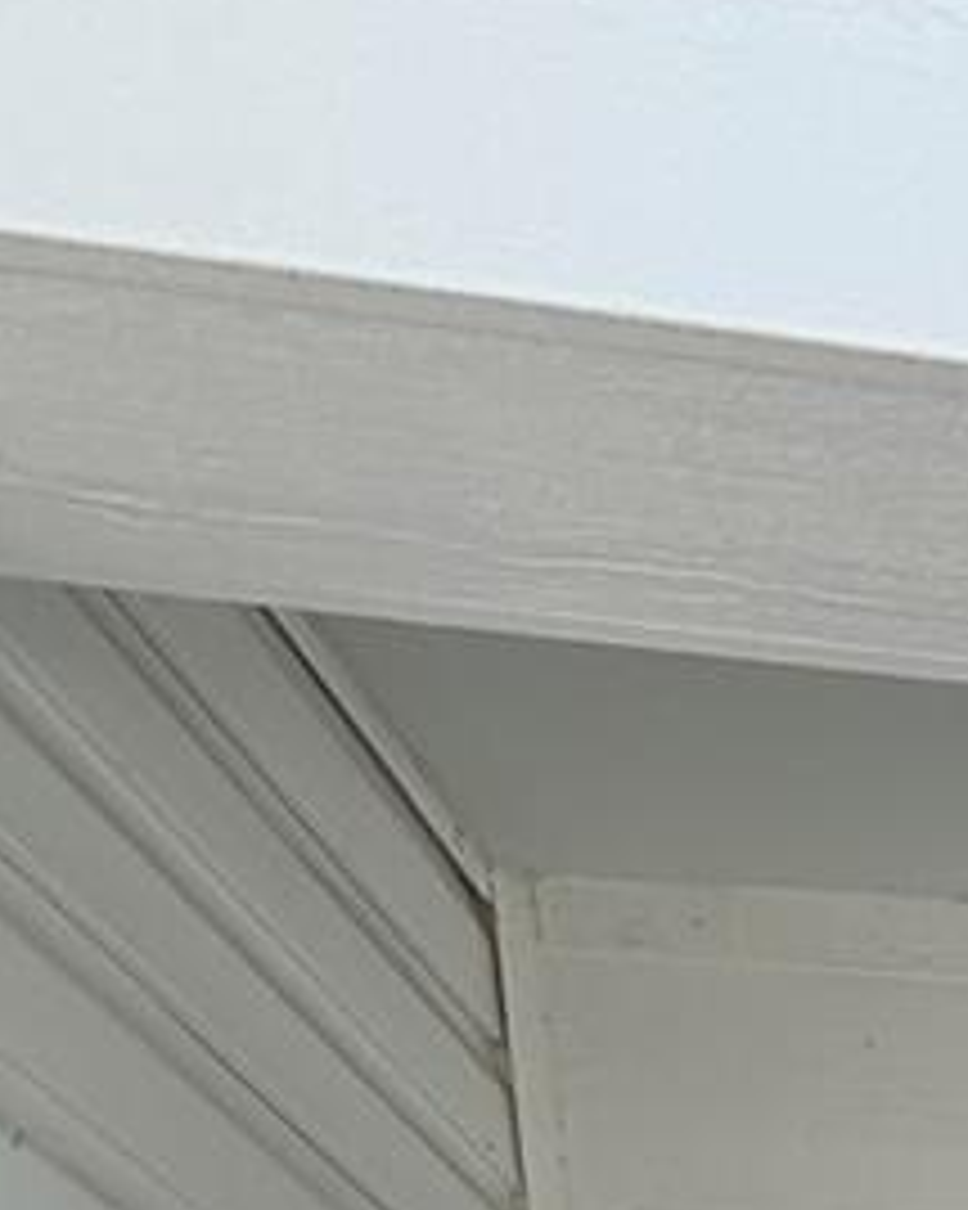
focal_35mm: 61
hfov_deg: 17.5
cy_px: 2595
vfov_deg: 17.5
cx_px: 1950
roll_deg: +1.9
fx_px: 2186
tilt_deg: -8.9
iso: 40
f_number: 2.2
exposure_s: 1/502
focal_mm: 2.22
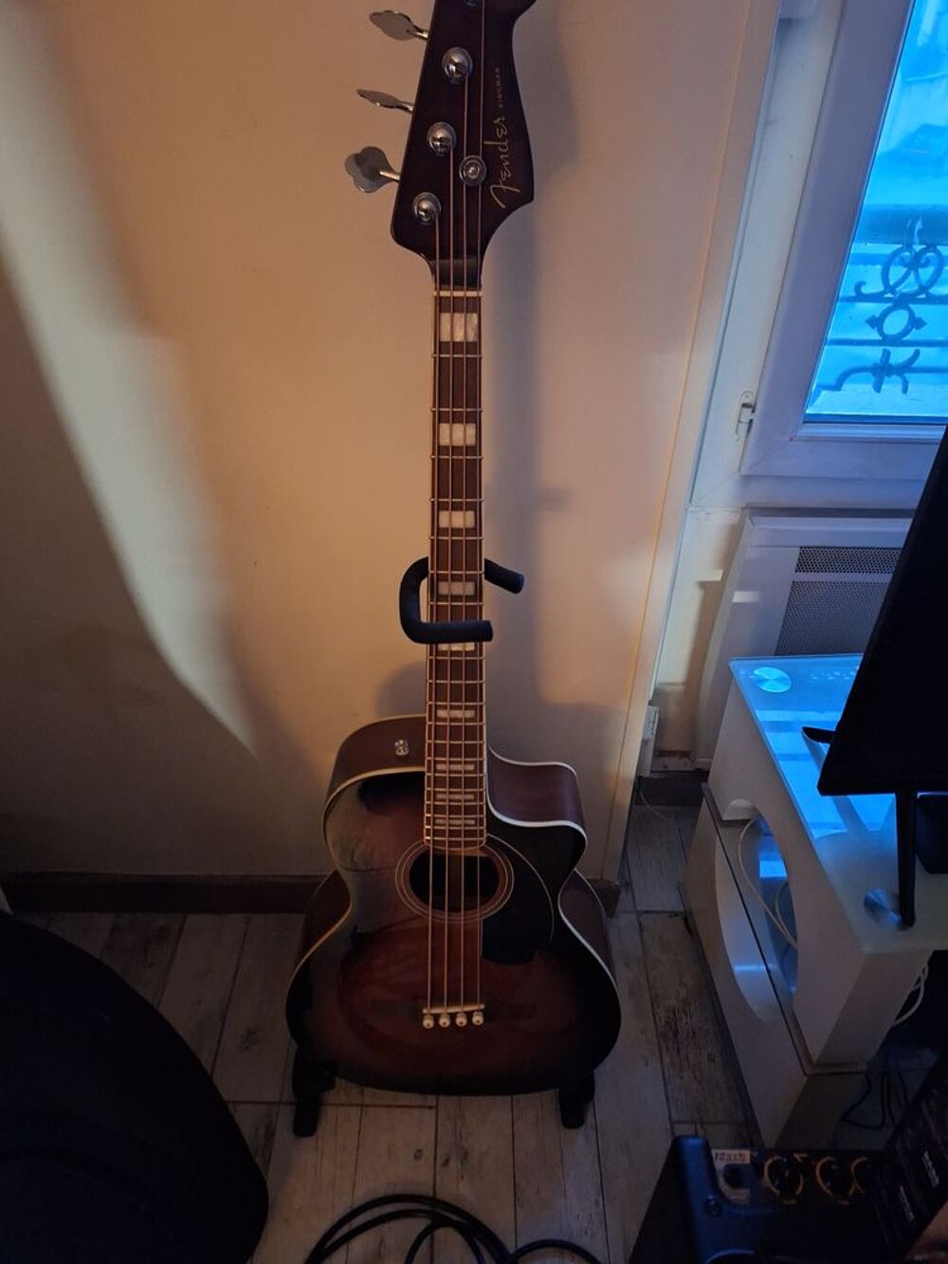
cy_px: 632
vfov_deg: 73.9
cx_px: 474
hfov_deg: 58.9
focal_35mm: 23
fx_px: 840
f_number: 1.8
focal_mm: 5.54
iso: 1250
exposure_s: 1/20
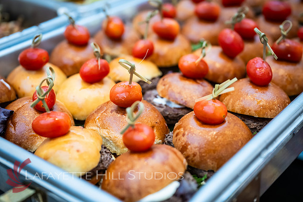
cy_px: 101
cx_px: 152
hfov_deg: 35.0
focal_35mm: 57
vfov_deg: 23.8
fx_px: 480
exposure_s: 1/200
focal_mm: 57
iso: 1000
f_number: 4
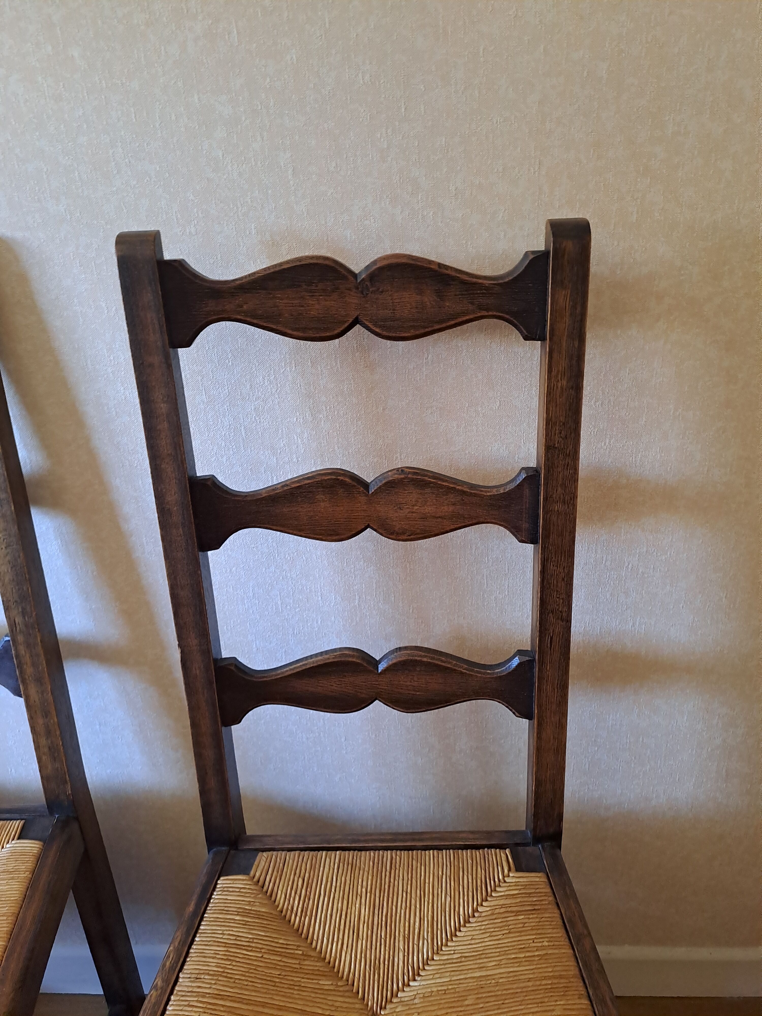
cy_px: 508
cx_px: 381
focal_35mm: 25
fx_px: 734
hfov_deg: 54.9
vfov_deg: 69.4
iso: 320
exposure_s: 1/33
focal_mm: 4.65
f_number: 1.8
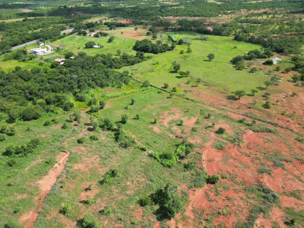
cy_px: 114
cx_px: 152
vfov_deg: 56.8
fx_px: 211
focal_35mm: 24
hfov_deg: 71.6
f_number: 1.7
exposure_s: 1/1600
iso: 110
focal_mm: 6.72
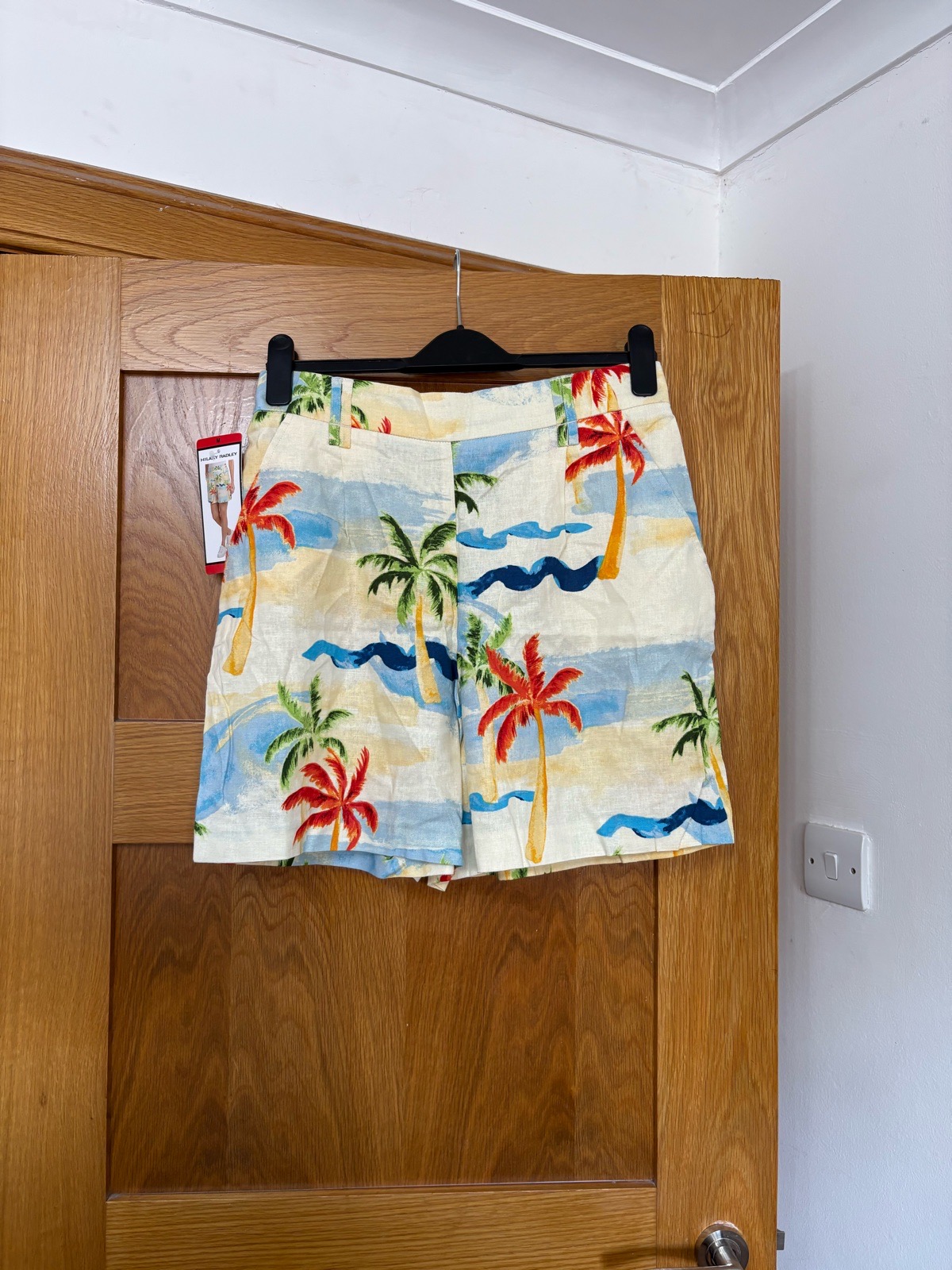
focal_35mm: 26
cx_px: 476
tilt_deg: +2.2
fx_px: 953
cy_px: 635
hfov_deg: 53.1
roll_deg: -1.1
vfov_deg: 67.3
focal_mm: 5.96
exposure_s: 1/75
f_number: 1.6
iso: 125
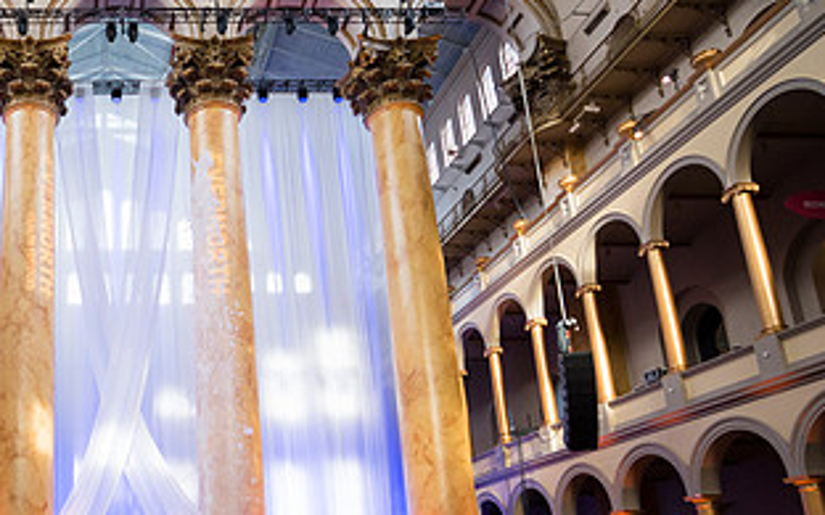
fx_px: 787
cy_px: 379
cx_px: 76
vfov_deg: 35.6
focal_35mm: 35
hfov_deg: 49.1
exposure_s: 1/160
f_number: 3.5
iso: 1000
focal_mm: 18
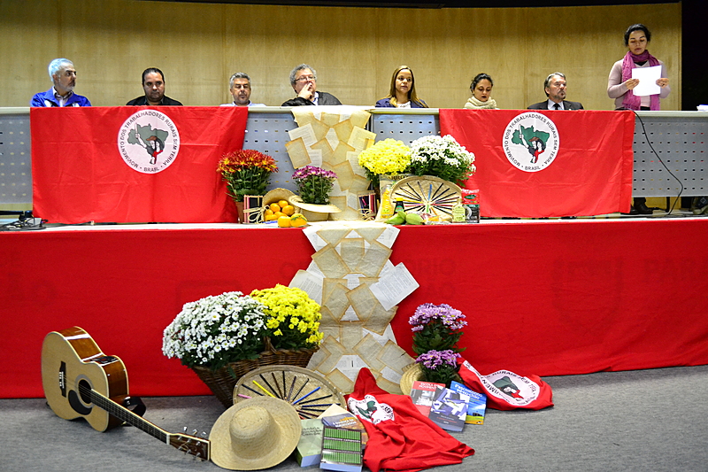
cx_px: 354
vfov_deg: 43.6
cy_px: 236
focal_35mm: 30
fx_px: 590
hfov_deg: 61.9
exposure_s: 1/40
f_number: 4
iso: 3200
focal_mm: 20
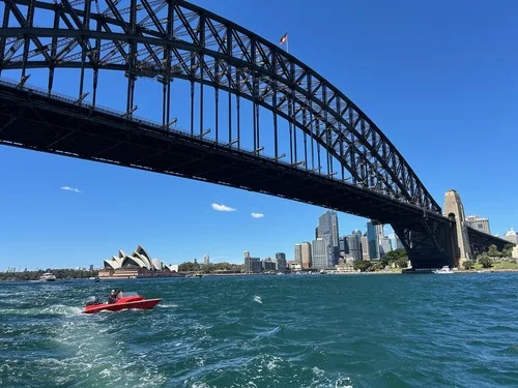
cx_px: 259
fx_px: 389
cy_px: 194
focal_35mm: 26
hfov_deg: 67.3
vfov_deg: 53.1
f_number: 1.5
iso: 50
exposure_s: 1/3460
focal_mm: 5.7
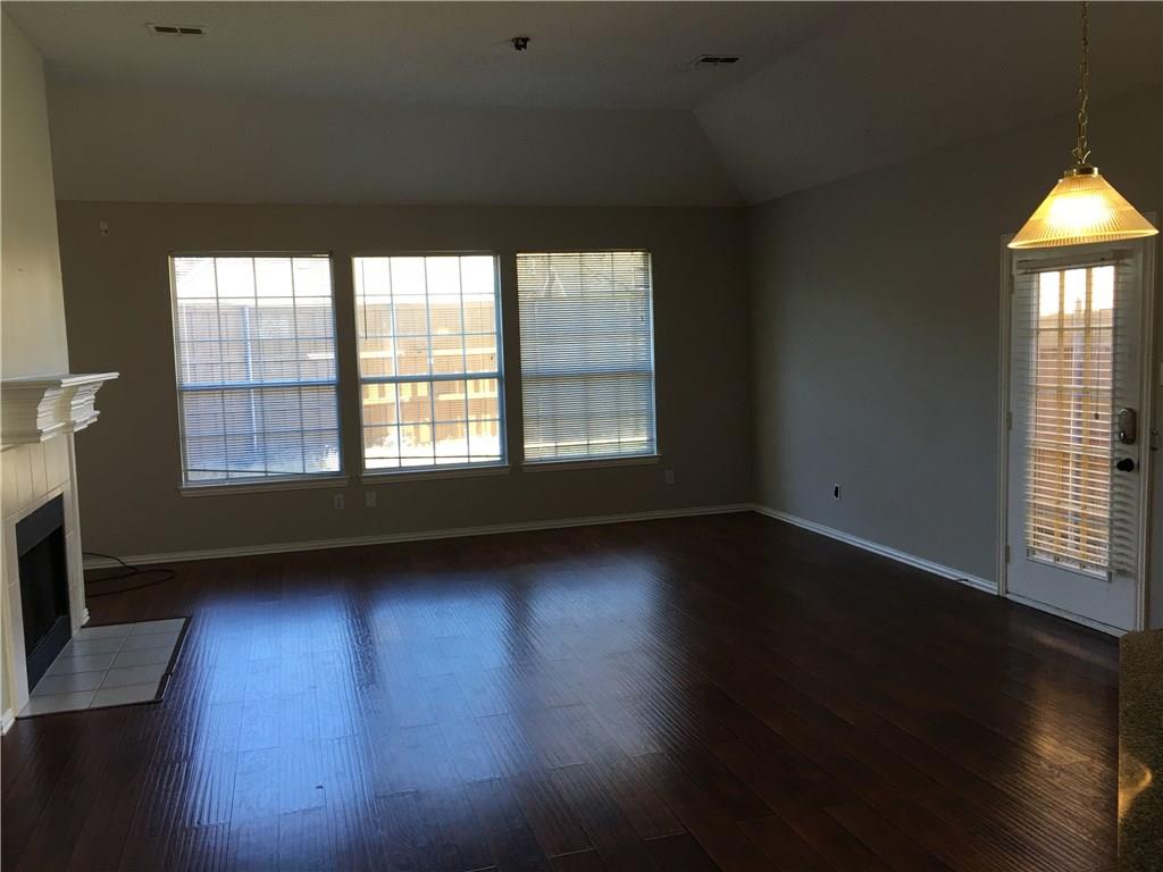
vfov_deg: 48.2
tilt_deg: -5.9
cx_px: 582
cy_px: 436
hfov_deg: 61.7
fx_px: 974
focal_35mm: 29
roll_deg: +0.9
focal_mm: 4.15
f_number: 2.2
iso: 25
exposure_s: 1/30
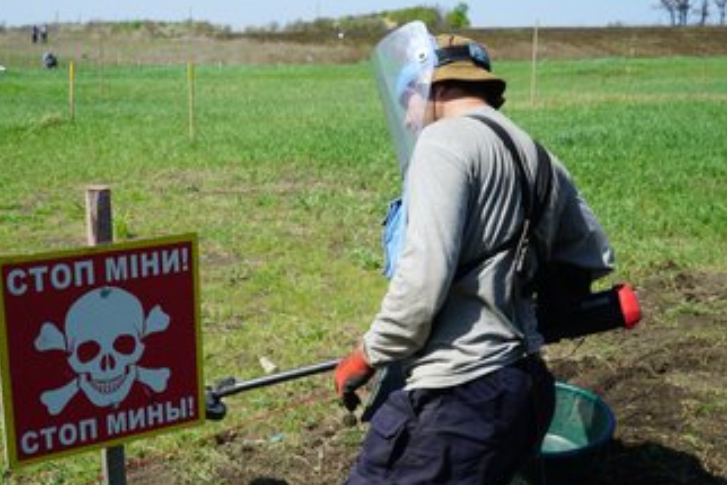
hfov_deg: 42.5
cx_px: 296
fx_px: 929
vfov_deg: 29.2
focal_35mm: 46
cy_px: 272
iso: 100
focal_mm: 37
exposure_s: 1/80
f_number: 13
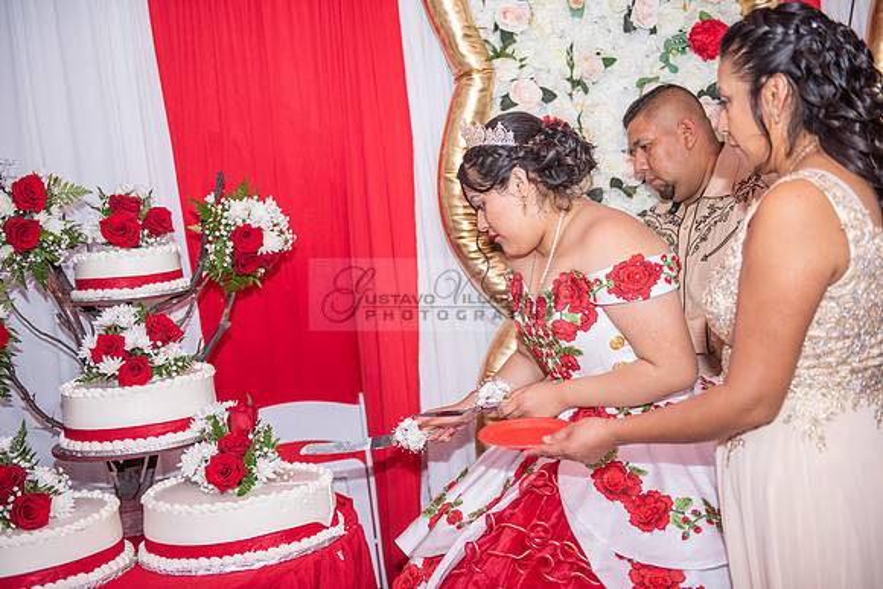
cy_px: 294
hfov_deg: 39.6
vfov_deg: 27.0
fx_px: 1227
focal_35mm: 50
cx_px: 442
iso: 800
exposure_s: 1/160
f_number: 3.2
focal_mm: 50
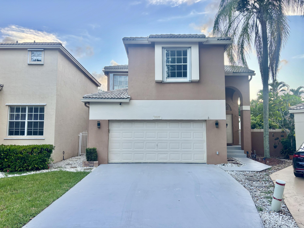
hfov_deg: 67.3
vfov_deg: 53.1
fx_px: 228
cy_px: 114
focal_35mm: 26
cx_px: 152
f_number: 1.6
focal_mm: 5.96
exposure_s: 1/198
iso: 50
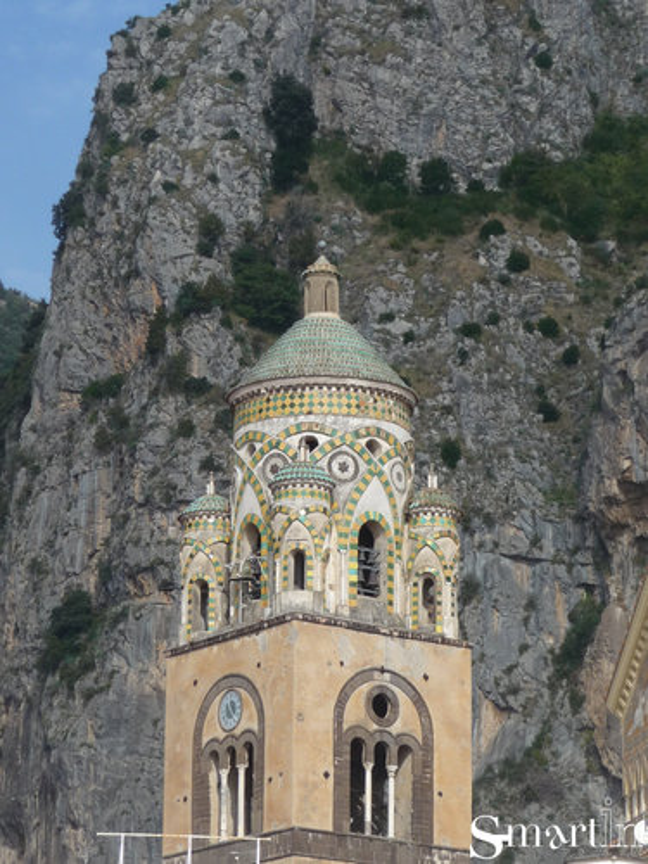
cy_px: 432
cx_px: 324
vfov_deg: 10.4
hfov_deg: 7.8
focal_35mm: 191
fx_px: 4767
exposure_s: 1/800
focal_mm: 24.1
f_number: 4.8
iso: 100
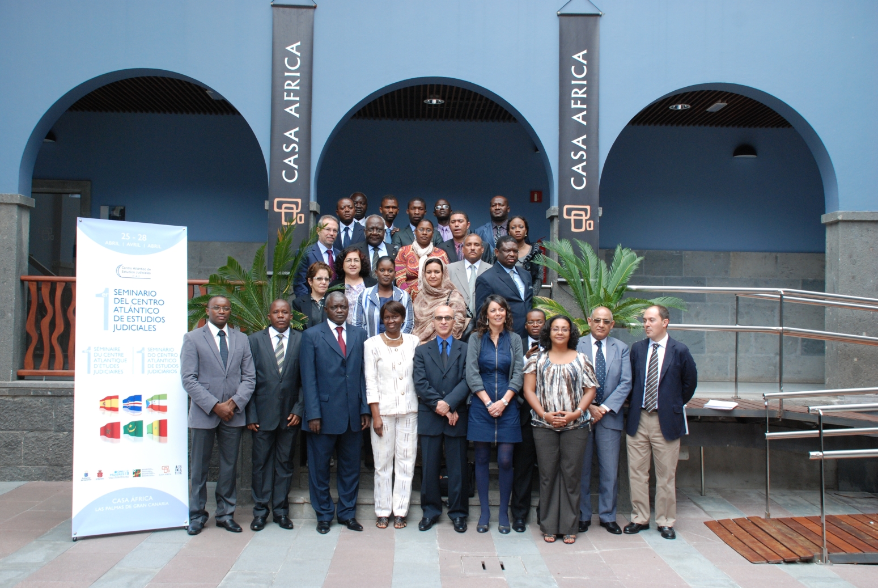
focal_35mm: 39
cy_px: 294
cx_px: 439
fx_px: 952
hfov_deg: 49.5
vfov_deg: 34.3
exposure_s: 1/160
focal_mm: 26
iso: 400
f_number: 6.3
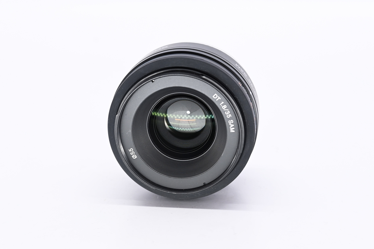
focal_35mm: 81
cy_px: 124
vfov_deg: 16.9
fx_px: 841
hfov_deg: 25.1
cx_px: 187
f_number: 9
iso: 500
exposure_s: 1/160
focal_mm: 54
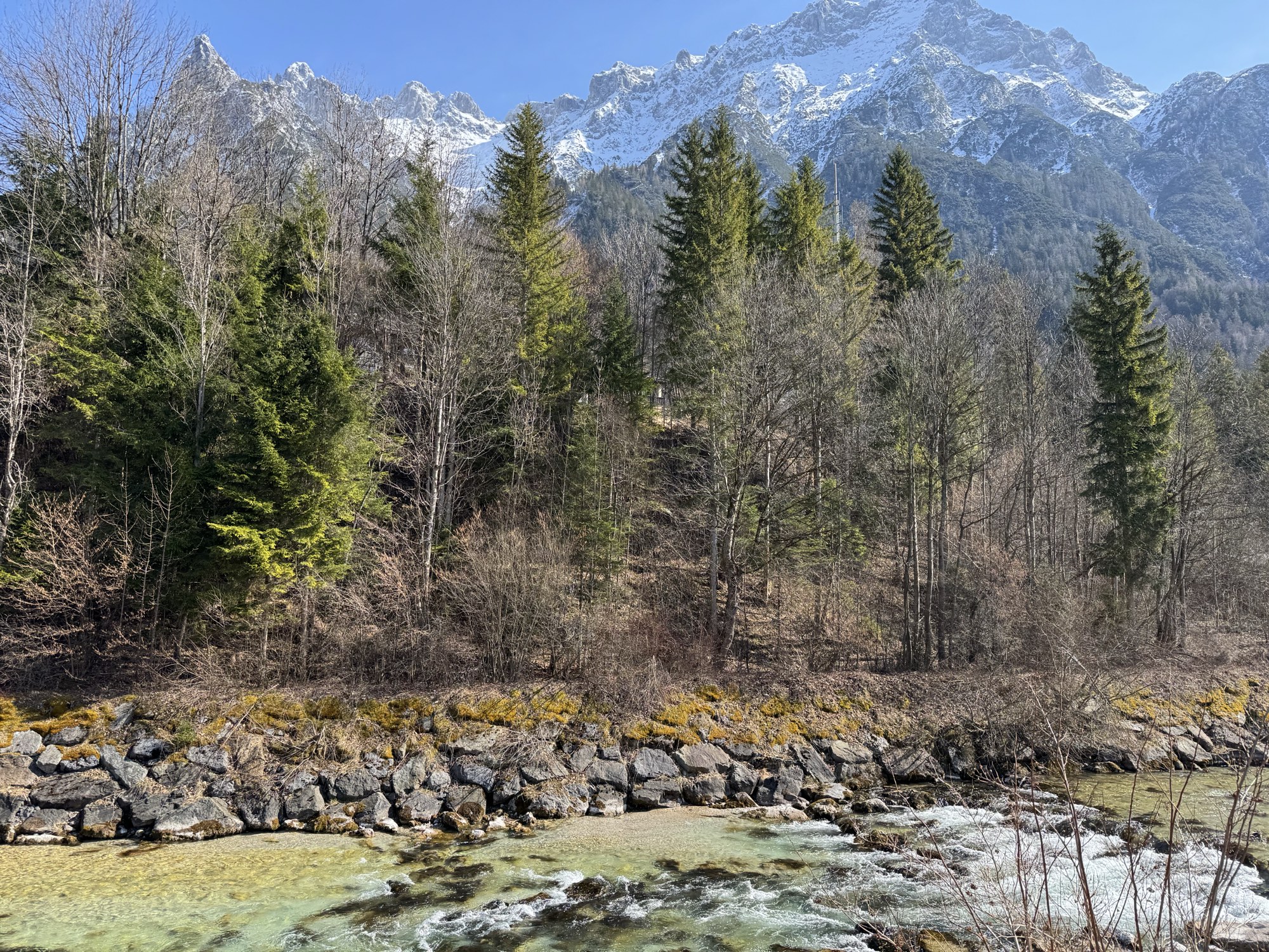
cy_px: 476
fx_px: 880
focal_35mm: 24
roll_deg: -0.6
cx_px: 634
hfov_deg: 71.6
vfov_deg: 56.8
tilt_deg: +7.5
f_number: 1.78
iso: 80
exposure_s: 1/1366
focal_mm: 6.76
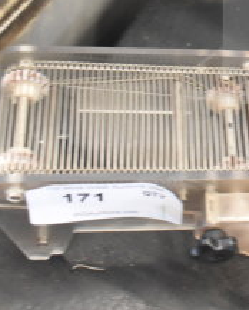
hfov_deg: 17.9
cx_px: 345
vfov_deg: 23.6
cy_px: 45
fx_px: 727
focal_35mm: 79
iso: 1250
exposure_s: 1/30
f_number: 3.8
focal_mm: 20
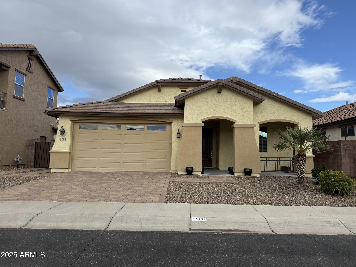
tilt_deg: +4.5
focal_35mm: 24
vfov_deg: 56.8
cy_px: 134
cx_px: 178
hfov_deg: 71.6
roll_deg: -1.8
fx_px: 247
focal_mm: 6.76
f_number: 1.78
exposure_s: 1/4167
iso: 80
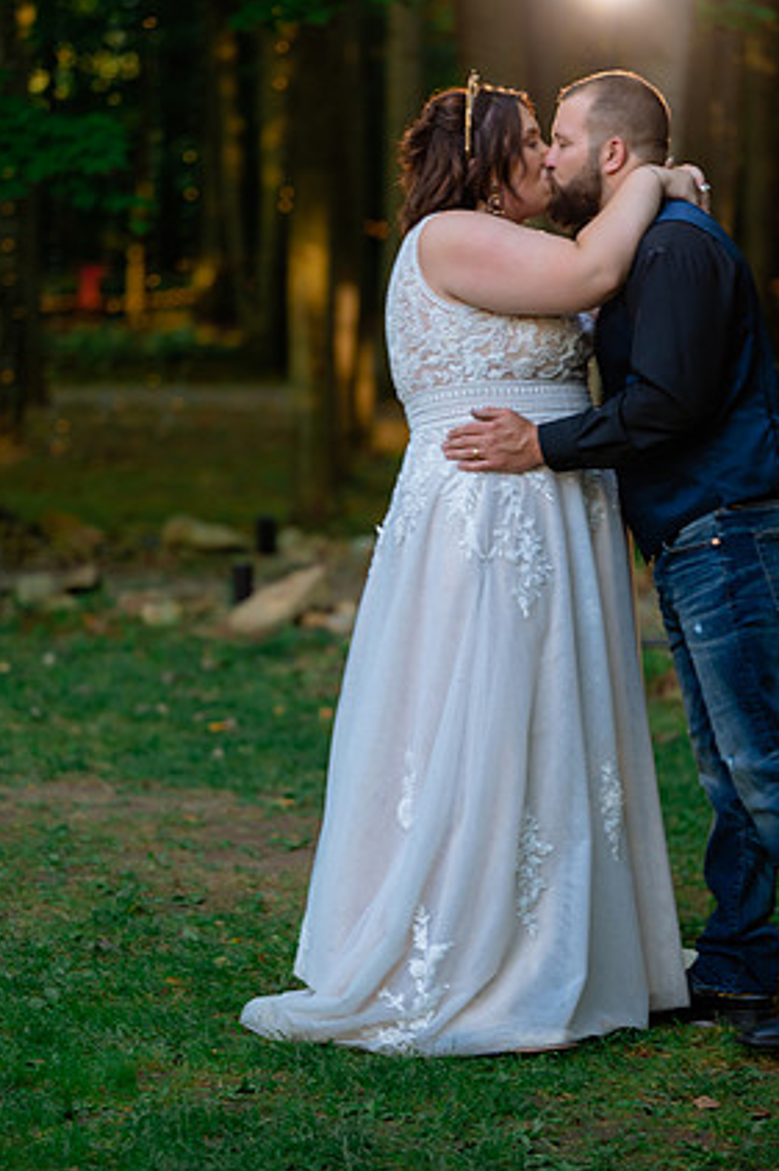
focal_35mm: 112
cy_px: 577
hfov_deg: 12.2
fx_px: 3638
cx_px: 399
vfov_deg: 18.3
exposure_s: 1/200
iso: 400
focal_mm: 105
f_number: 2.8
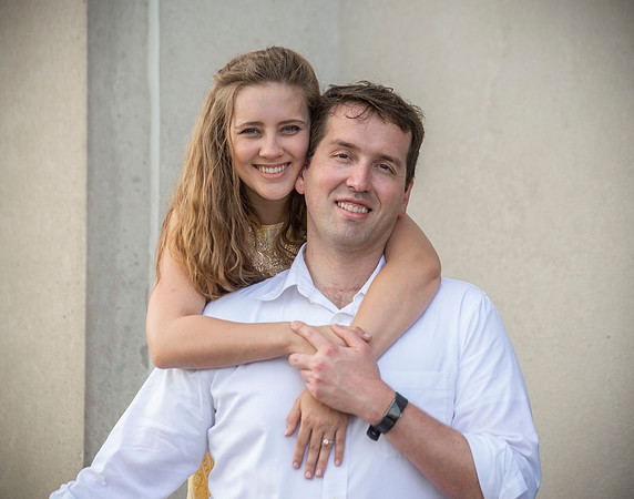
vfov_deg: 6.9
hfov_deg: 8.7
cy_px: 250
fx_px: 4153
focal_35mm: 223
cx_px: 316
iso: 250
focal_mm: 195
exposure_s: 1/250
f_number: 5.6
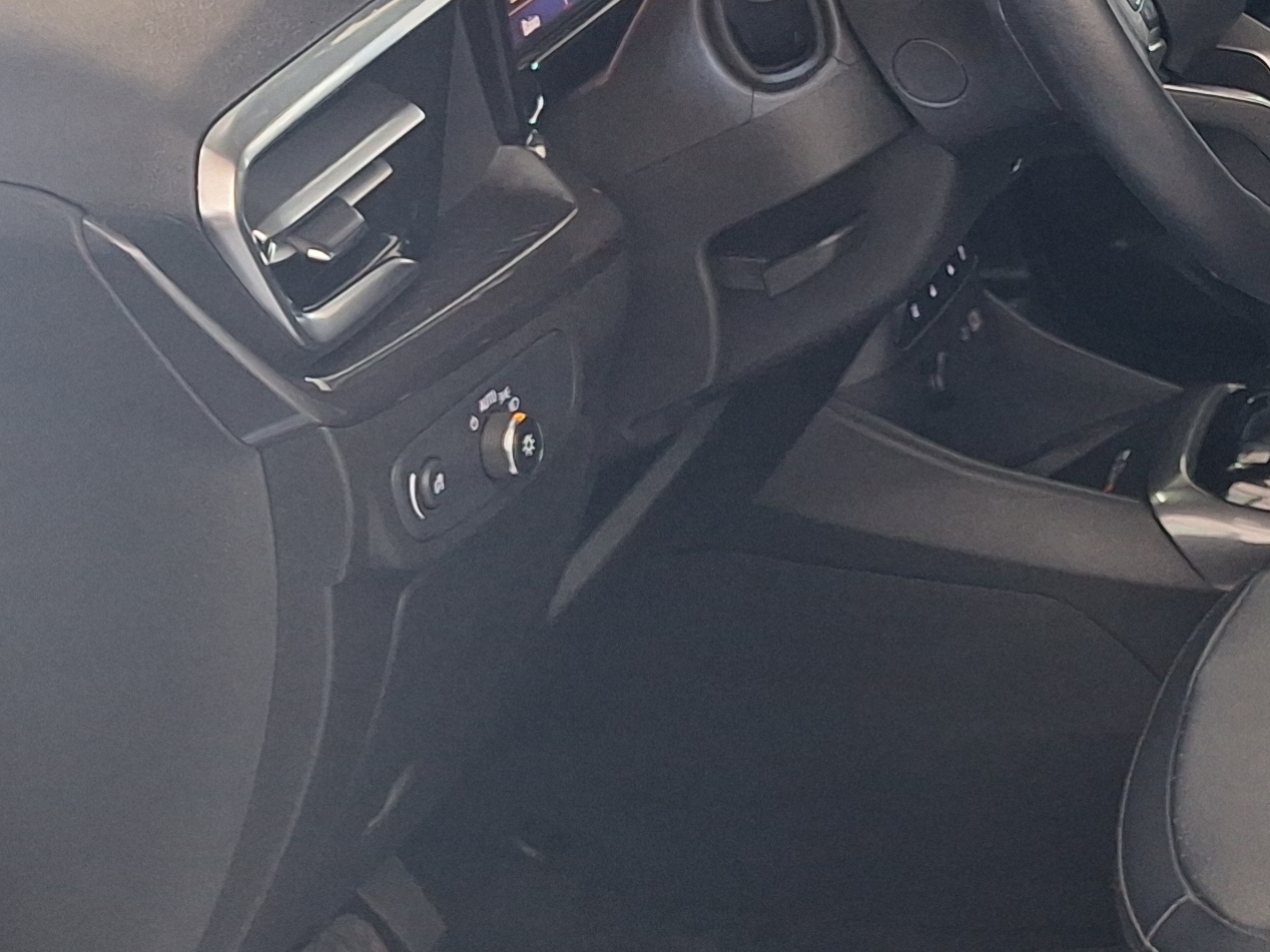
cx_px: 1502
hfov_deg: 24.1
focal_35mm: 74
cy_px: 296
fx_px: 2715
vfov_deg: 19.8
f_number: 1.8
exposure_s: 1/40
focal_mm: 5.54
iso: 160
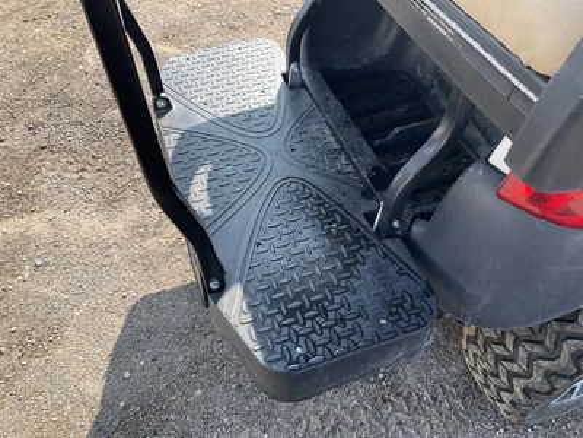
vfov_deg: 48.2
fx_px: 488
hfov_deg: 61.7
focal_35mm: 29
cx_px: 292
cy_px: 219
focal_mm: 3
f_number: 1.8
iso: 25
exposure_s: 1/406
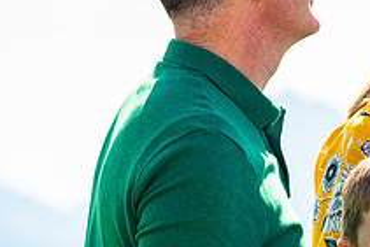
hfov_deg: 3.5
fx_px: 6078
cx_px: 463
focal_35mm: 591
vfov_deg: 2.3
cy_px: 261
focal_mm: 145
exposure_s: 1/800
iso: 100
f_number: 5.6
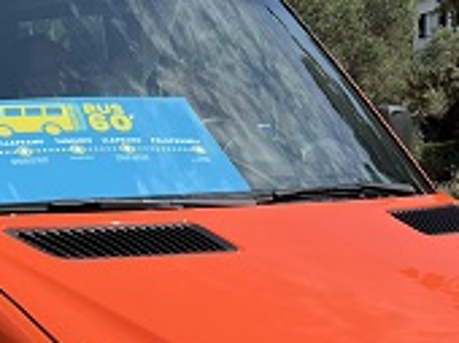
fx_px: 1218
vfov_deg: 15.9
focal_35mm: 92
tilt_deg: -4.1
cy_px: 297
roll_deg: +0.5
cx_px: 62
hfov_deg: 21.0
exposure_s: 1/3165
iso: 50
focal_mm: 5.7
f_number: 1.5
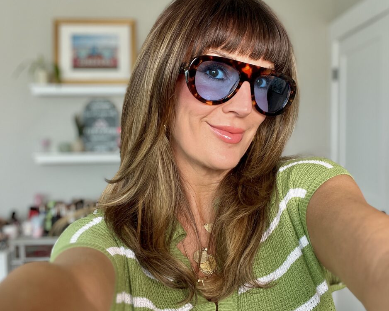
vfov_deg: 45.8
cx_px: 206
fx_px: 368
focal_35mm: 32
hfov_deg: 55.6
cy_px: 153
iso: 125
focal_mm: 2.71
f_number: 2.2
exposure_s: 1/60
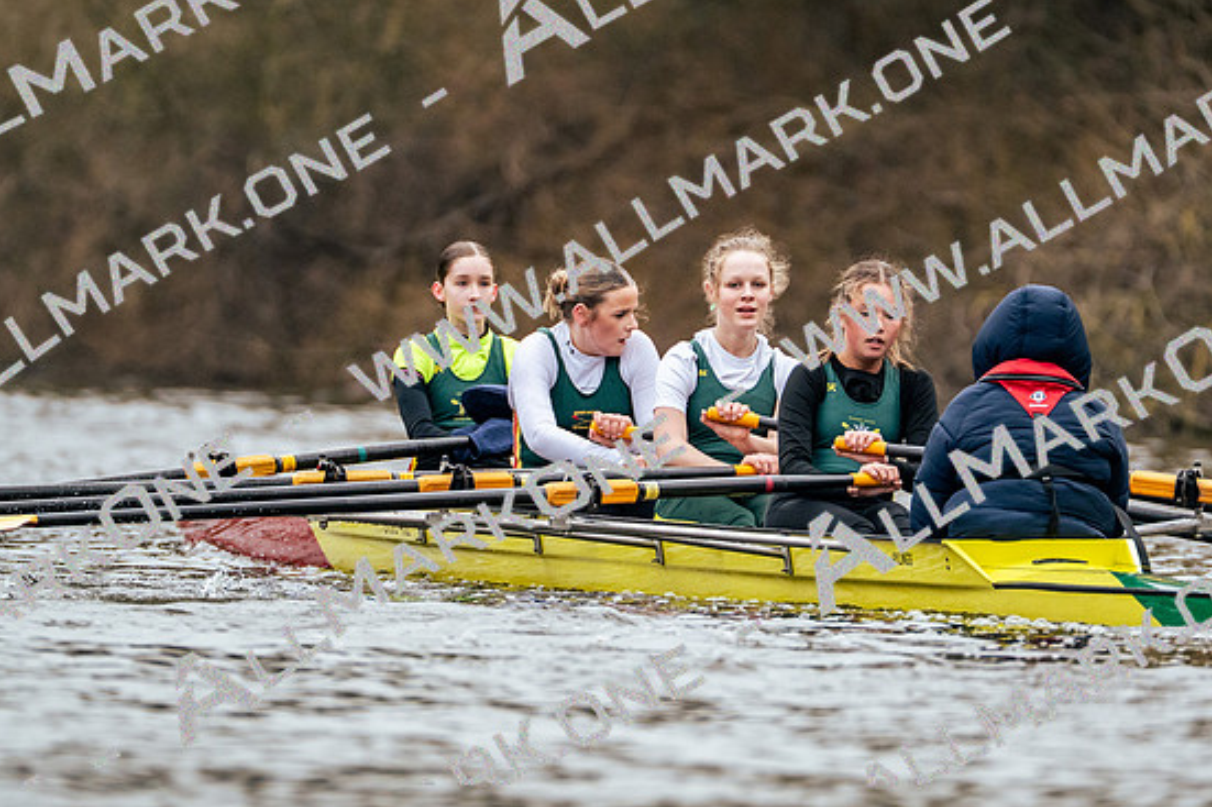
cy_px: 408
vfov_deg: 1.4
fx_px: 31905
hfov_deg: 2.2
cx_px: 620
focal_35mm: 948
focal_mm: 600
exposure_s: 1/2000
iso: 1600
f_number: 6.3
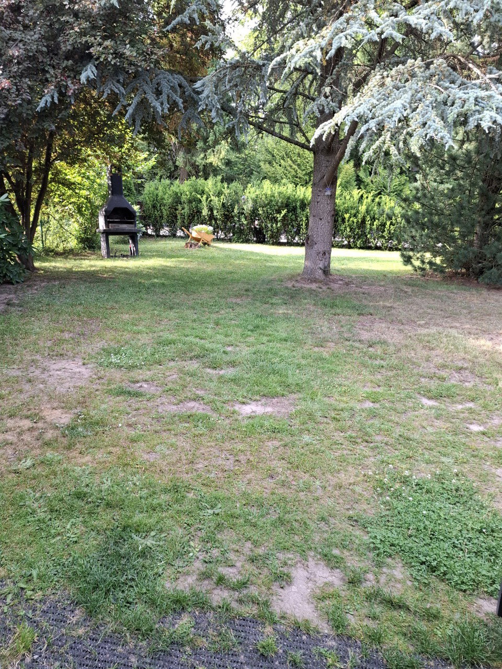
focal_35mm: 23
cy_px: 334
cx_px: 251
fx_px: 445
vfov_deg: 73.9
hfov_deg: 58.9
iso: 64
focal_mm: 5.54
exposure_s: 1/100
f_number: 1.8
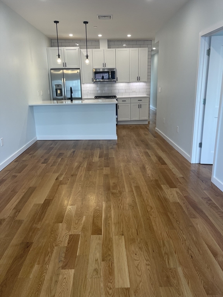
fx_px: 223
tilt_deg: -16.0
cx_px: 112
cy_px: 148
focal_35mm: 26
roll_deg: +2.1
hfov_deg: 53.1
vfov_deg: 67.3
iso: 80
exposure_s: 1/120
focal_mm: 5.1
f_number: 1.6
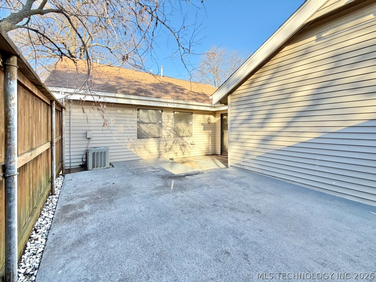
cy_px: 141
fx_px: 152
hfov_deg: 102.1
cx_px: 188
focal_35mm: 14
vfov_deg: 85.7
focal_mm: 2.22
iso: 50
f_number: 2.2
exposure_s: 1/168
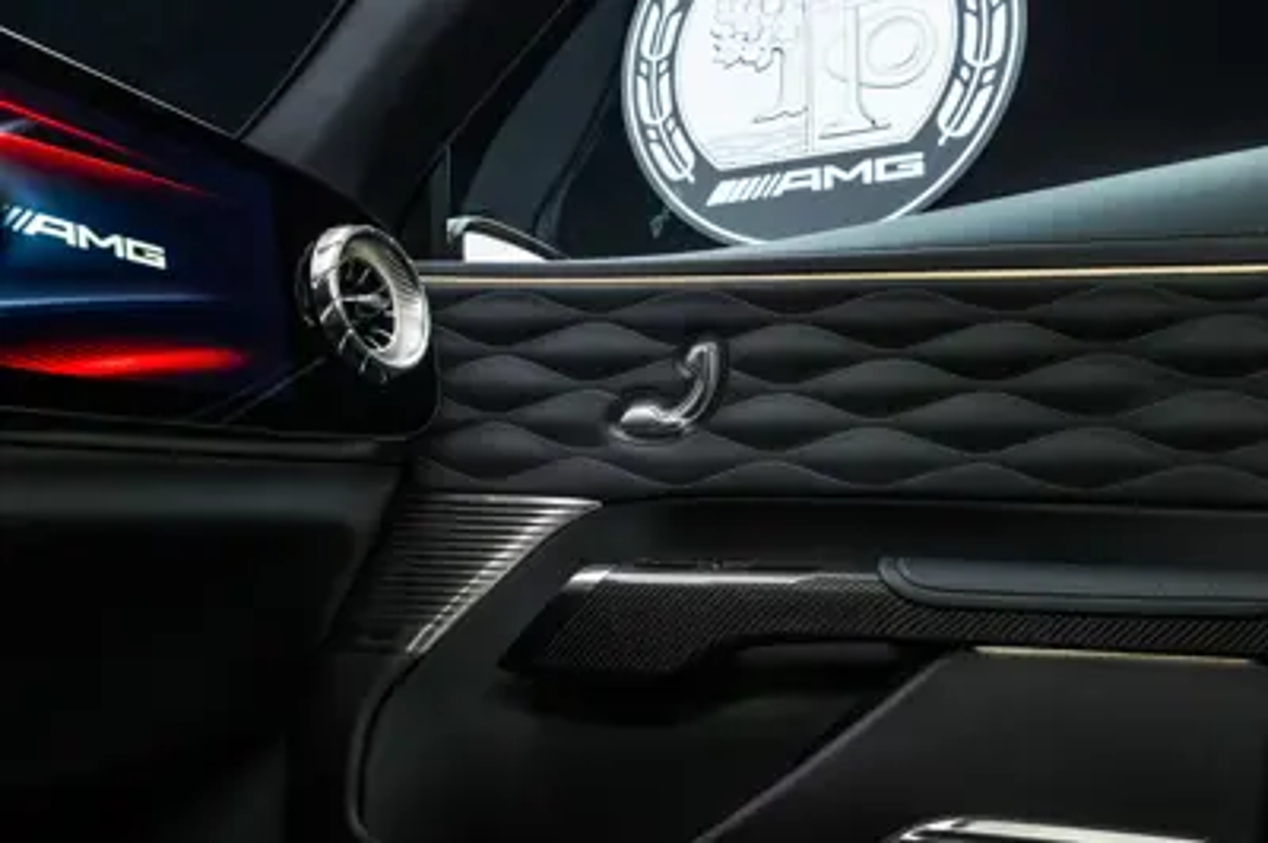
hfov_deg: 71.6
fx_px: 880
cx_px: 634
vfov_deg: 51.2
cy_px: 422
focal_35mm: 25
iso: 4000
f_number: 8
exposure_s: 1/50
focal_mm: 25
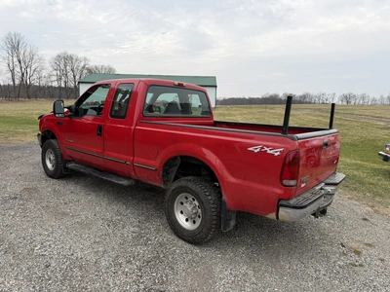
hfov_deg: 71.6
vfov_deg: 56.8
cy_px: 146
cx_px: 195
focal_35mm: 24
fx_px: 270
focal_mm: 6.76
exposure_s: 1/1689
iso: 80
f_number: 1.78
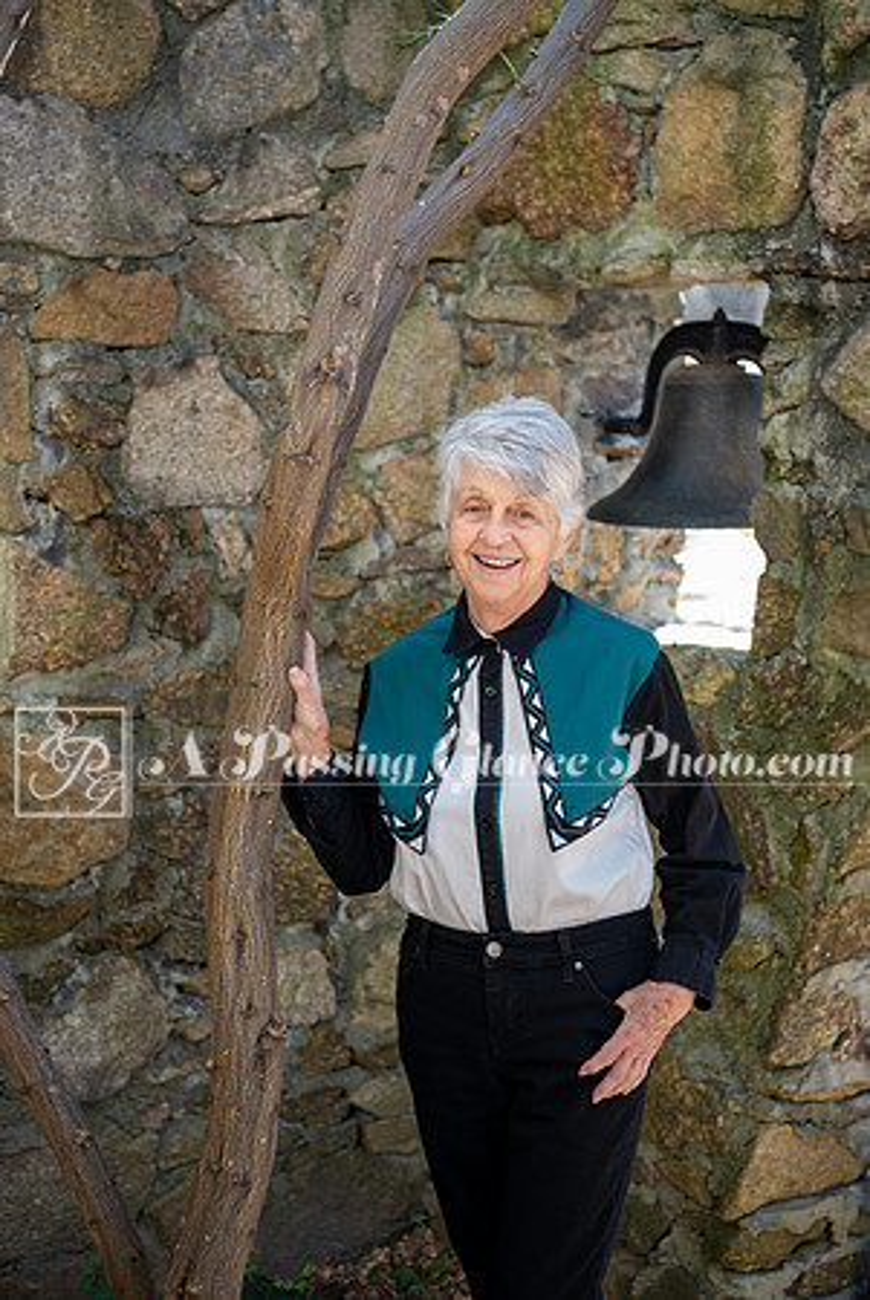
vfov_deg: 32.3
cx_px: 435
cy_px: 650
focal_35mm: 62
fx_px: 2242
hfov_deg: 22.0
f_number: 4
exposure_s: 1/160
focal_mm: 62
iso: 320
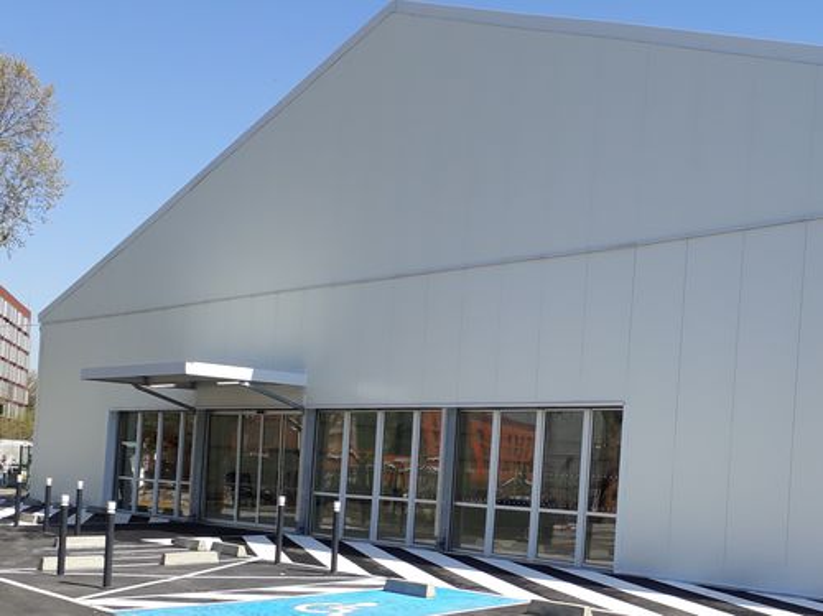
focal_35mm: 27
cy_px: 308
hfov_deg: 65.4
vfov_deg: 51.3
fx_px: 641
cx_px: 412
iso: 40
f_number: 1.9
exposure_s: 1/1282
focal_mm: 3.6
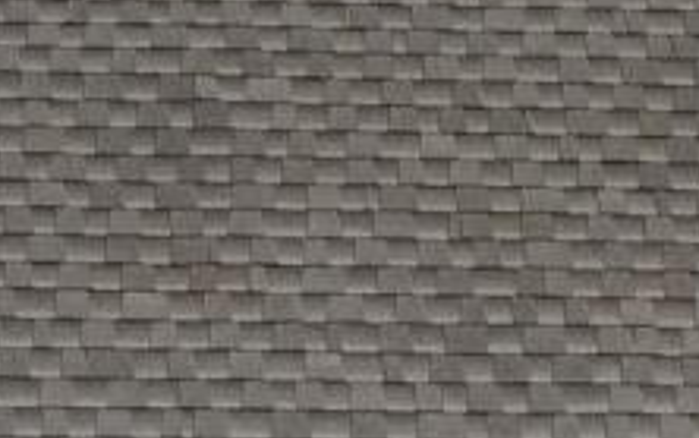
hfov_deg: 11.9
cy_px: 720
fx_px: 3278
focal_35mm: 172
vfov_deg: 7.5
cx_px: 834
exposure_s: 1/15
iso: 100
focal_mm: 12.29
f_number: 11
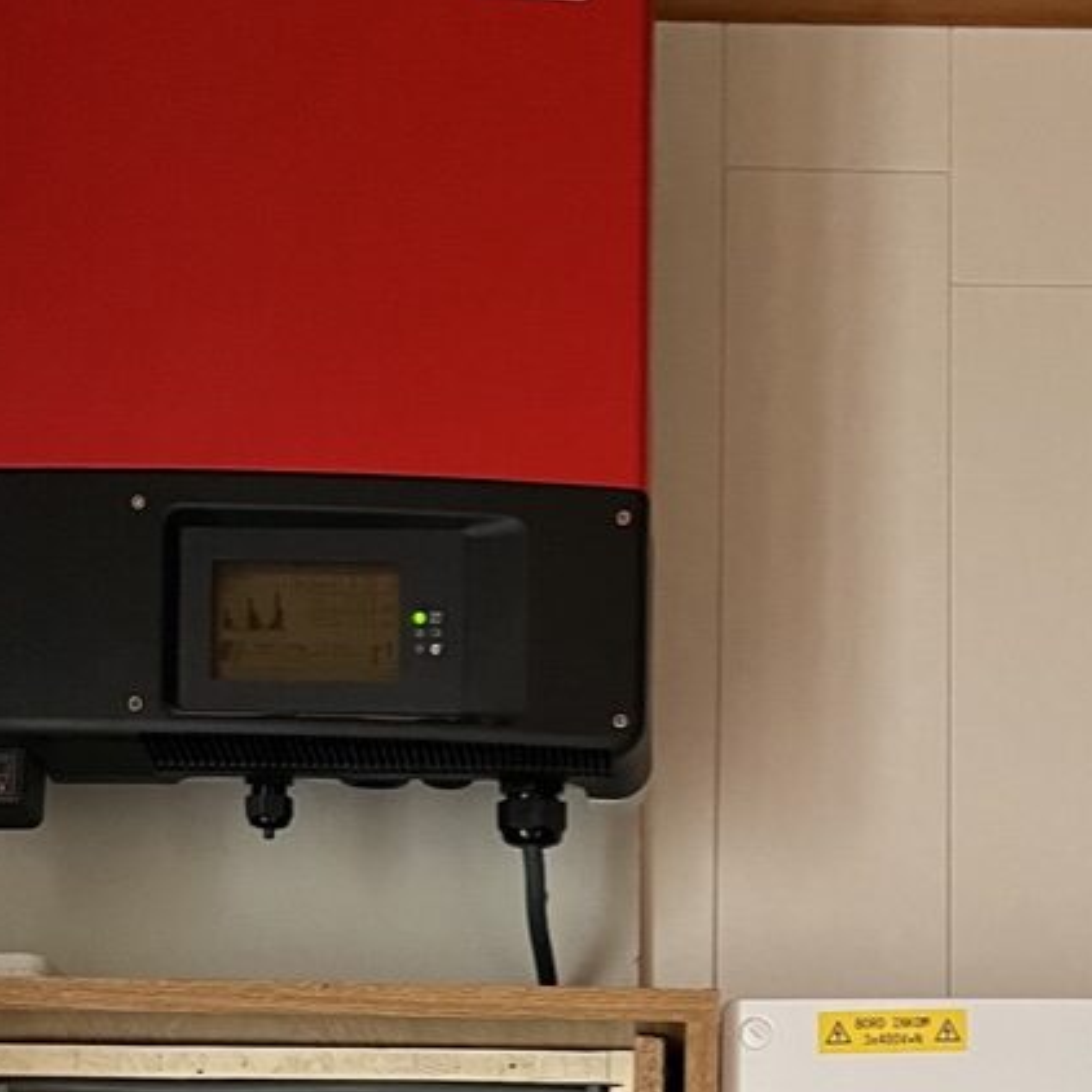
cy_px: 1428
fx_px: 2427
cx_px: 700
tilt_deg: +4.1
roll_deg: -0.1
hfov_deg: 25.3
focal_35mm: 68
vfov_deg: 22.6
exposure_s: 1/60
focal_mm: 5.1
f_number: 1.6
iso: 400
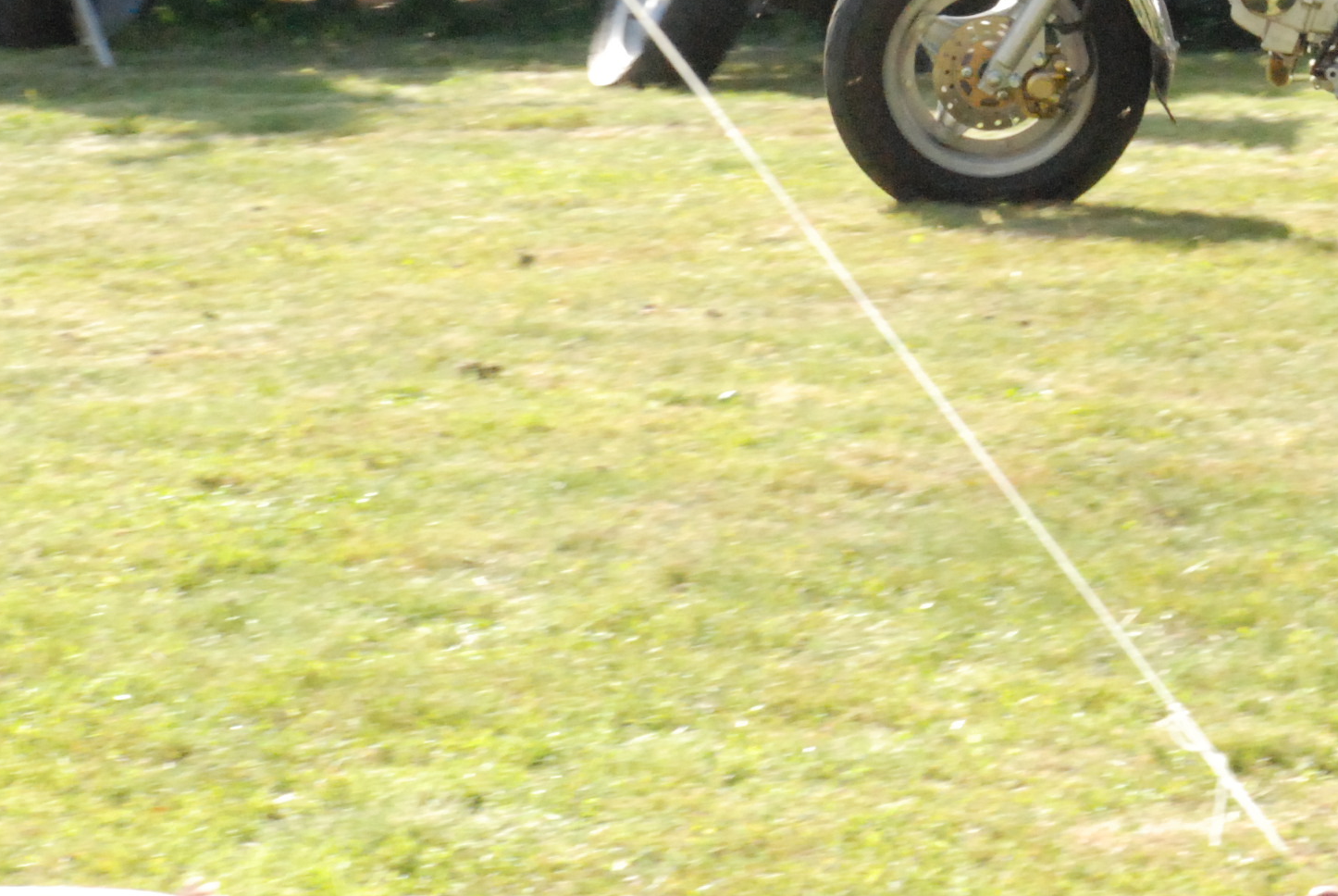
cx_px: 1476
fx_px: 11213
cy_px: -288
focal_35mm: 301
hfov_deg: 6.8
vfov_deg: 4.6
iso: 1600
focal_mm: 75
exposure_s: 1/200
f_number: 18
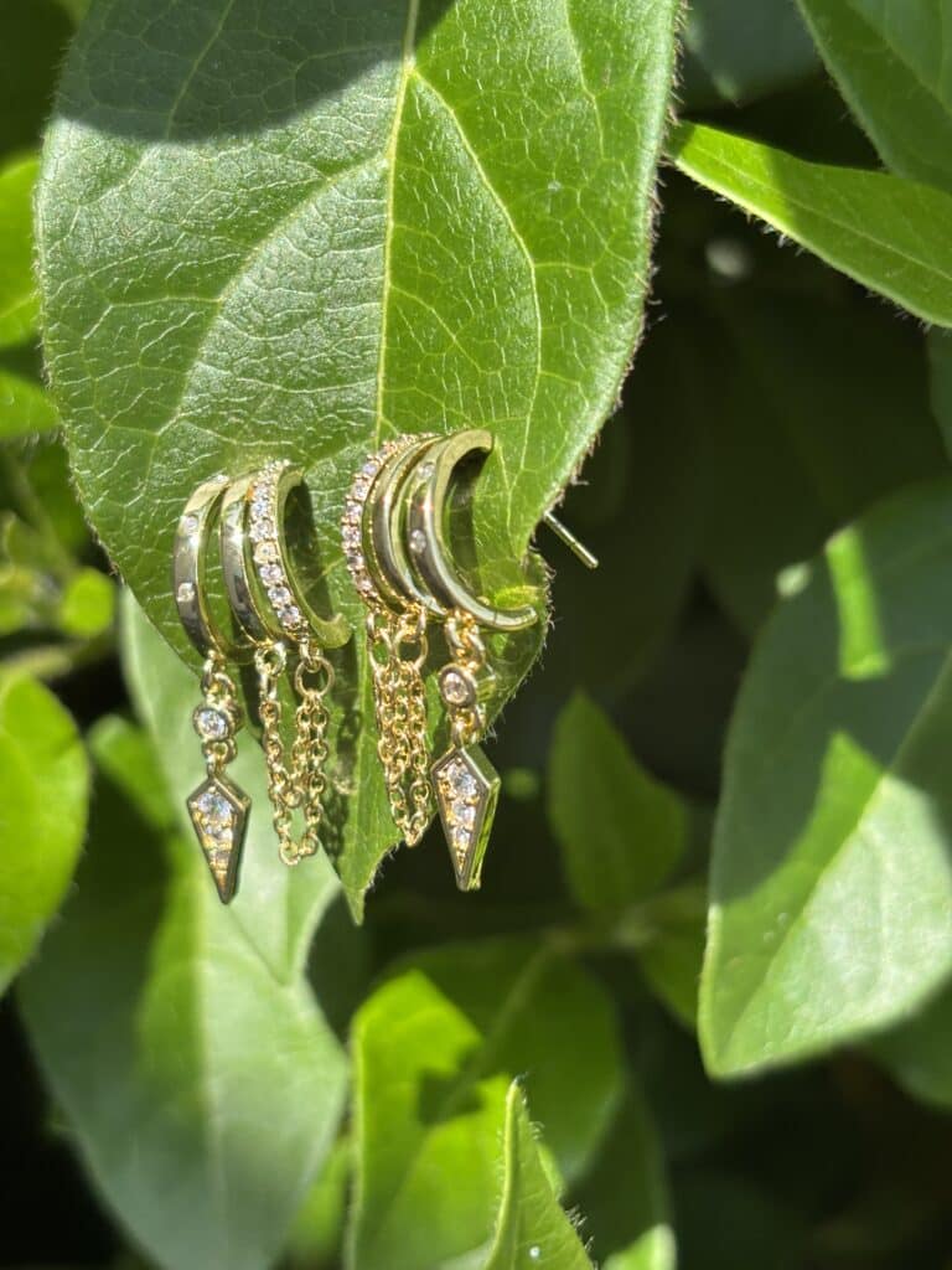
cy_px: 635
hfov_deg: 28.0
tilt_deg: -19.8
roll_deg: -1.1
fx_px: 1907
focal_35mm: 52
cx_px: 476
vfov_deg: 36.8
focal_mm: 5.96
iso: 32
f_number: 1.6
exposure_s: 1/622
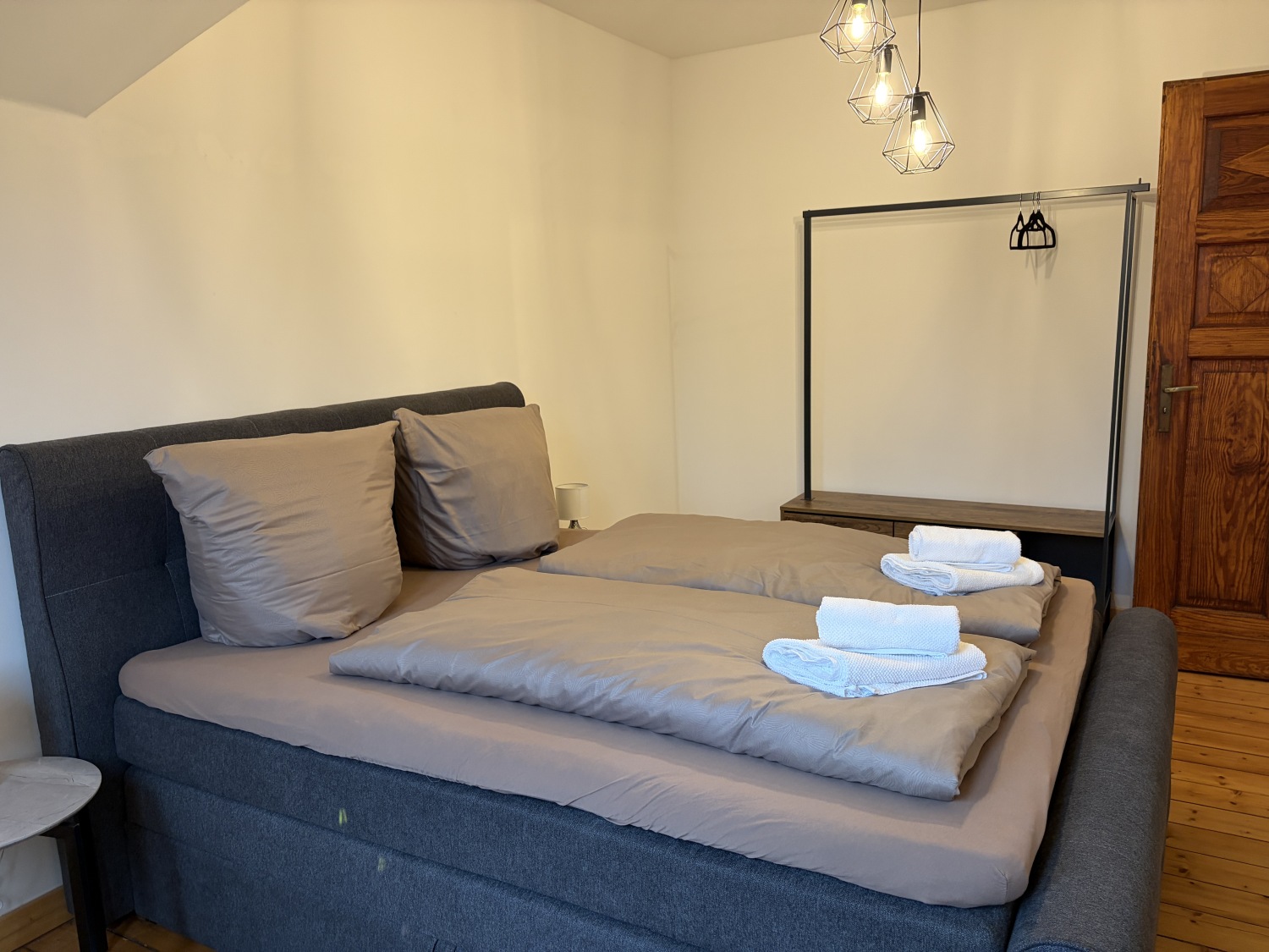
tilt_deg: -7.7
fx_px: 953
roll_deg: +2.1
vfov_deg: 53.1
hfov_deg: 67.3
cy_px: 476
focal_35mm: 26
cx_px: 634
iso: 160
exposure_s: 1/50
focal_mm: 5.96
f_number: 1.6
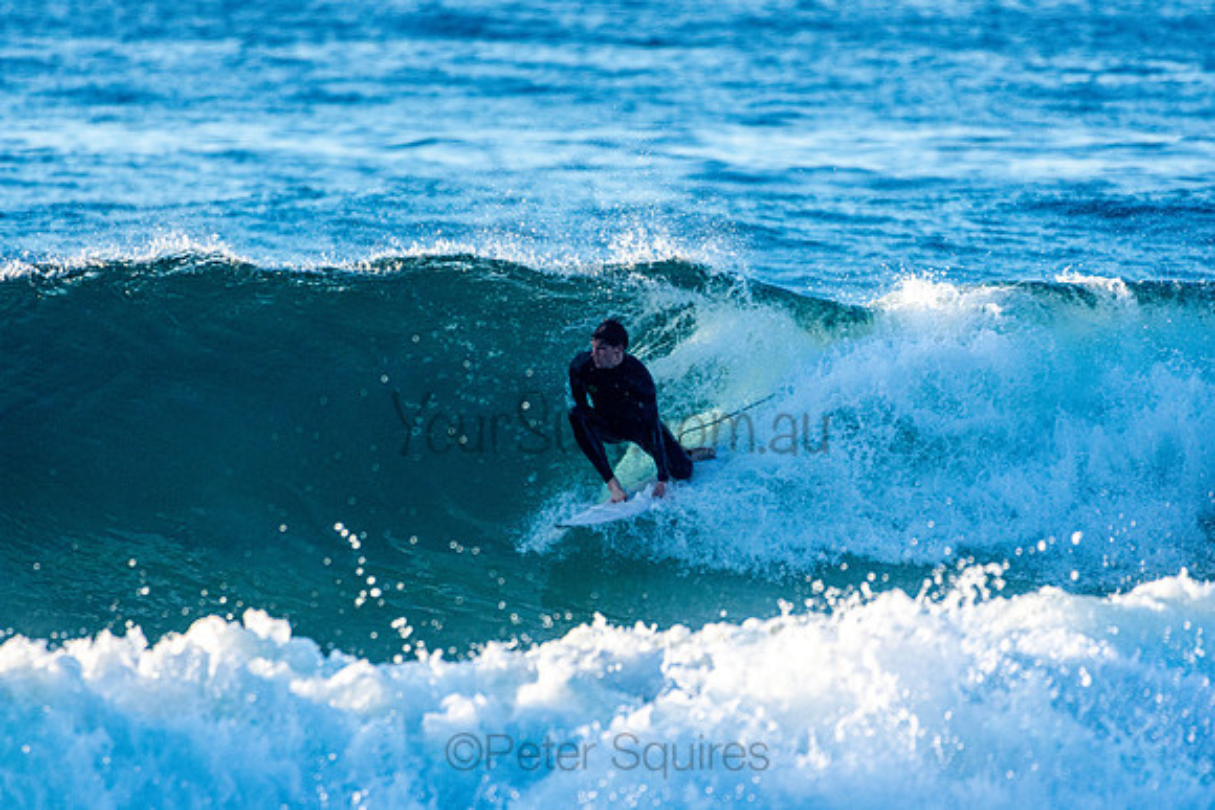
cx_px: 608
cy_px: 405
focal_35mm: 720
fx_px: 24305
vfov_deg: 1.9
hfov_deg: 2.9
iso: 640
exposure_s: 1/1250
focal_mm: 480
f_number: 5.6
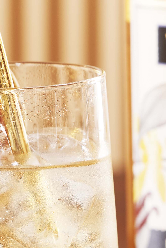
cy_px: 110
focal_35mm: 447
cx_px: 39
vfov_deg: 4.6
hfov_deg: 3.1
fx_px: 3090
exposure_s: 1/3
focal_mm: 90
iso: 400
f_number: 5.6
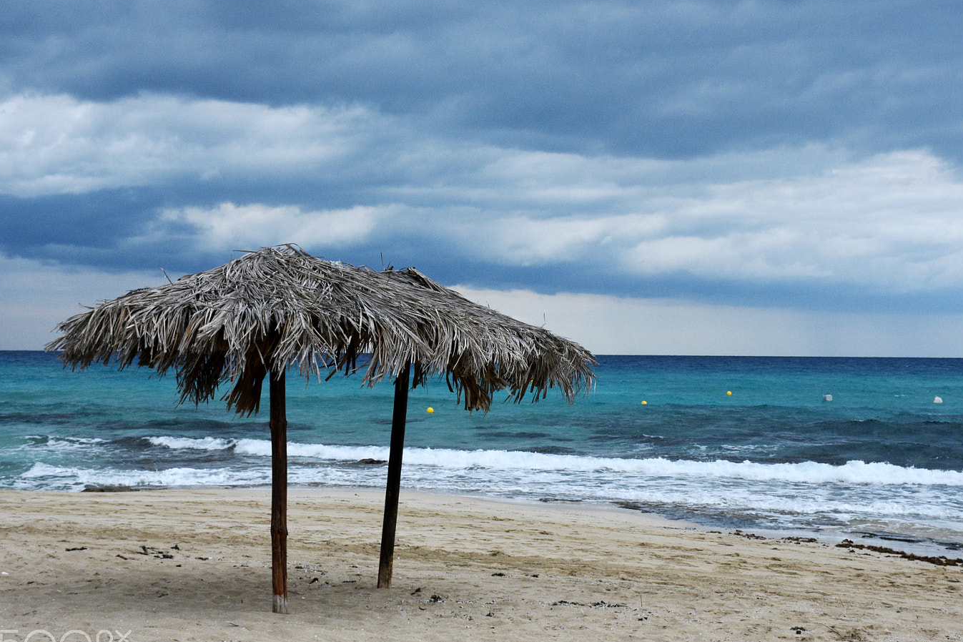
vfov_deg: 23.8
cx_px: 526
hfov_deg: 35.0
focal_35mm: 57
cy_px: 359
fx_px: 1525
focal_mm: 32
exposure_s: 1/400
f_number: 10
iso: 1000
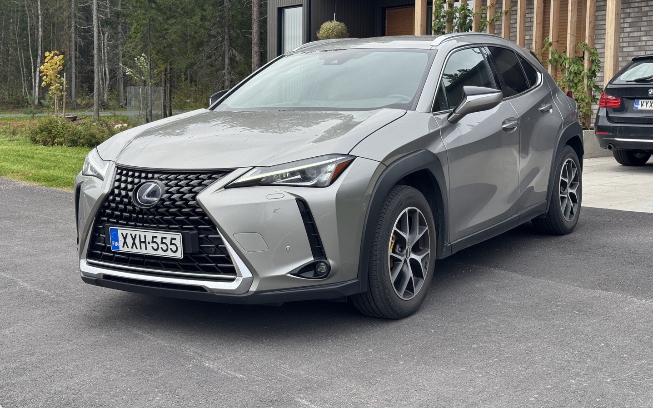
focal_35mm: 51
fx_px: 908
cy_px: 173
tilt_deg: -4.1
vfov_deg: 25.3
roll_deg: -0.3
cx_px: 326
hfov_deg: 39.6
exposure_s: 1/1133
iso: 64
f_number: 1.78
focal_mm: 6.76
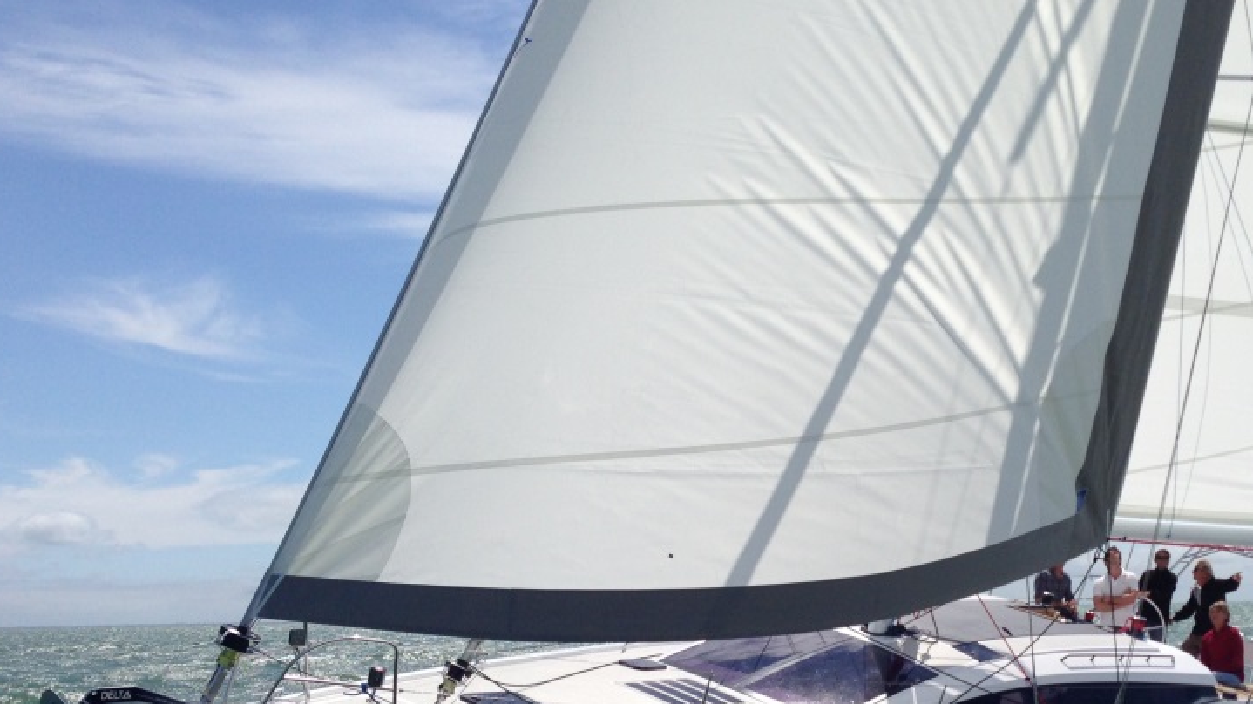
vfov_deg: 22.7
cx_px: 854
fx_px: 1727
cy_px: 582
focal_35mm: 52
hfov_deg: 39.3
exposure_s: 1/3876
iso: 50
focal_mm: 4.13
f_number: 2.4
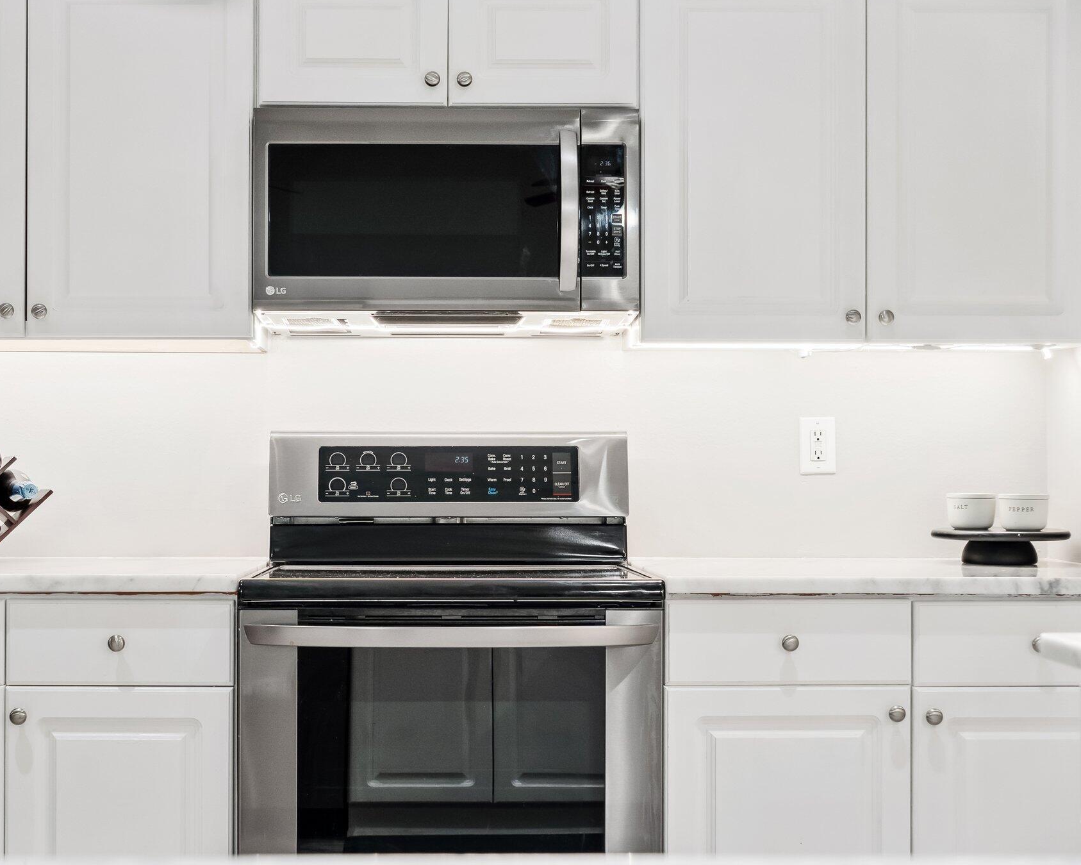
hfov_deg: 37.9
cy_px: 431
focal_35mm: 49
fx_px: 1567
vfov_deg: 30.8
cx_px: 445
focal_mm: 28.7
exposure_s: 1/125
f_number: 3.2
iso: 640
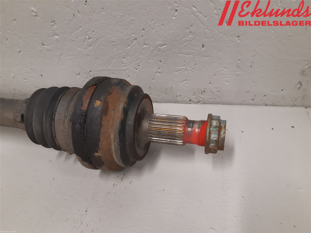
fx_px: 234
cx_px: 156
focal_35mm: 26
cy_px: 116
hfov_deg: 67.3
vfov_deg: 53.1
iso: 160
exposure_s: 1/50
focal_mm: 3.93
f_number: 1.7
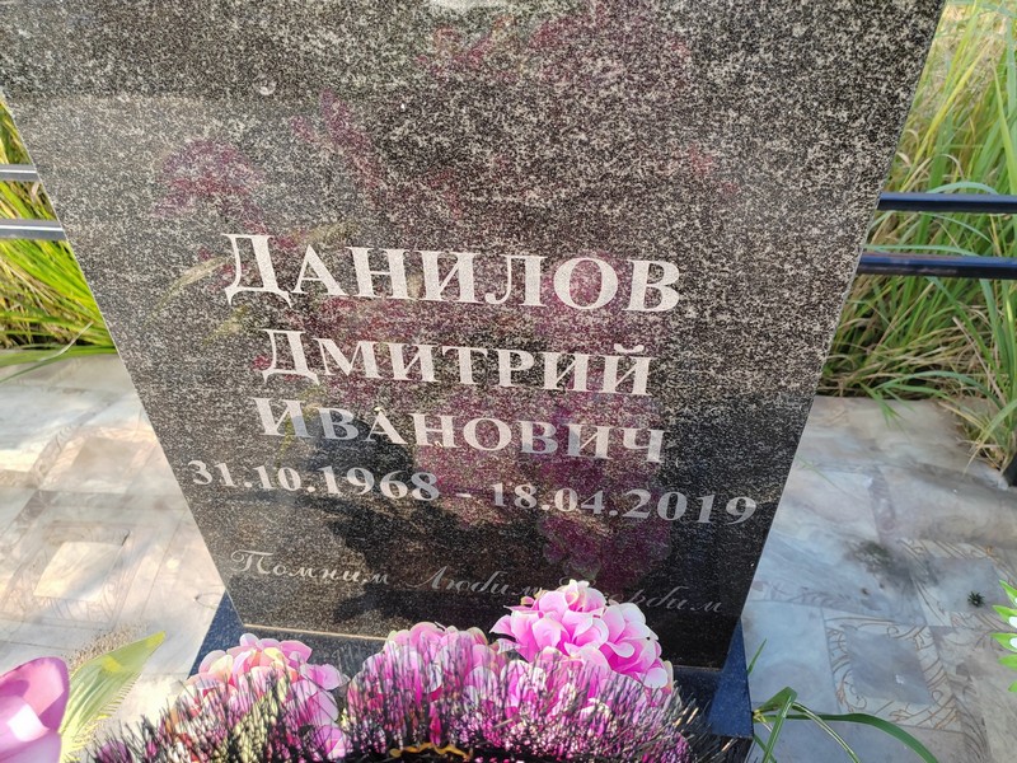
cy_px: 382
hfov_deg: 65.3
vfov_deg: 51.4
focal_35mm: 27
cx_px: 508
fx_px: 793
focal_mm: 5.52
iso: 100
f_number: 1.9
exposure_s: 1/270
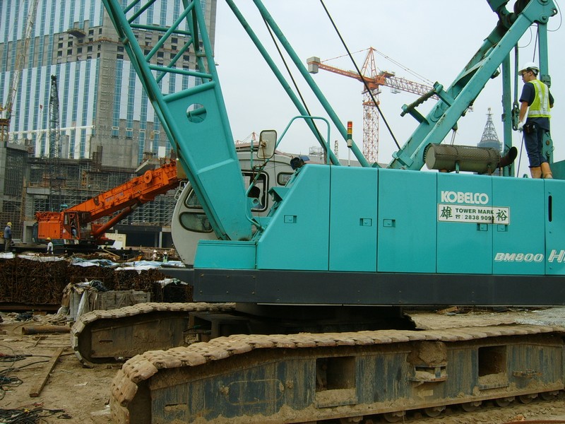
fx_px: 571
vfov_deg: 40.7
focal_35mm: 35
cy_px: 212
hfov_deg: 52.6
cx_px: 282
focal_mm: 5.8
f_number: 5.8
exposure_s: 1/350
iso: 50
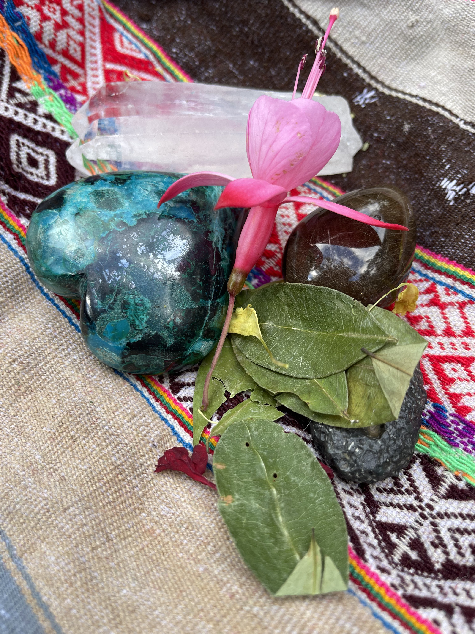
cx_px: 238
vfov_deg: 67.3
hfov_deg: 53.1
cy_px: 317
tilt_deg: -67.7
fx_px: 476
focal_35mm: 26
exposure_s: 1/121
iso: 50
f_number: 1.6
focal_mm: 5.1
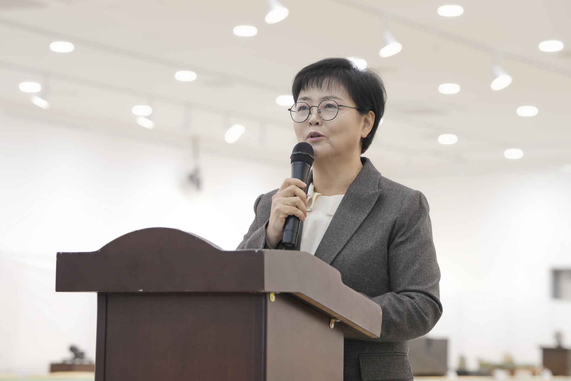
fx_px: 1824
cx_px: 286
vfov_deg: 11.9
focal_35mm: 115
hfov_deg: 17.8
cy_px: 190
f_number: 5
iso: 3200
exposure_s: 1/160
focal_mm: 115
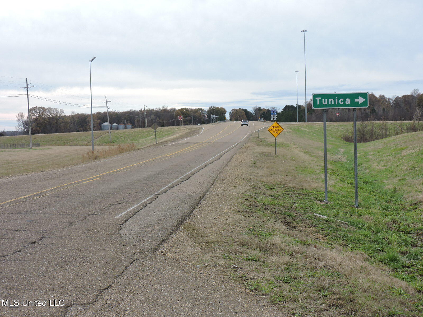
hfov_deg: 40.4
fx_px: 574
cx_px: 212
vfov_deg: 30.9
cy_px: 158
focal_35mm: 47
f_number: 3.5
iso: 100
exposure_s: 1/500
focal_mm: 8.4
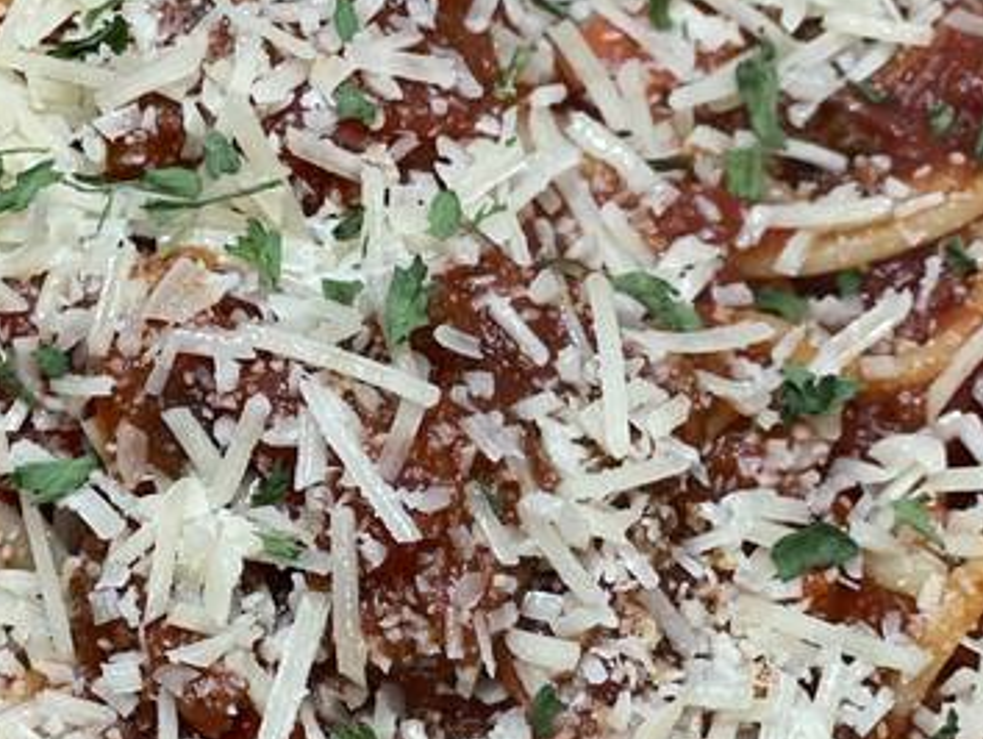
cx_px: 219
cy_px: 492
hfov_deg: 18.4
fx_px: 3012
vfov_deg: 14.0
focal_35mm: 106
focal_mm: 7.5
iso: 160
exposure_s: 1/40
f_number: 2.2
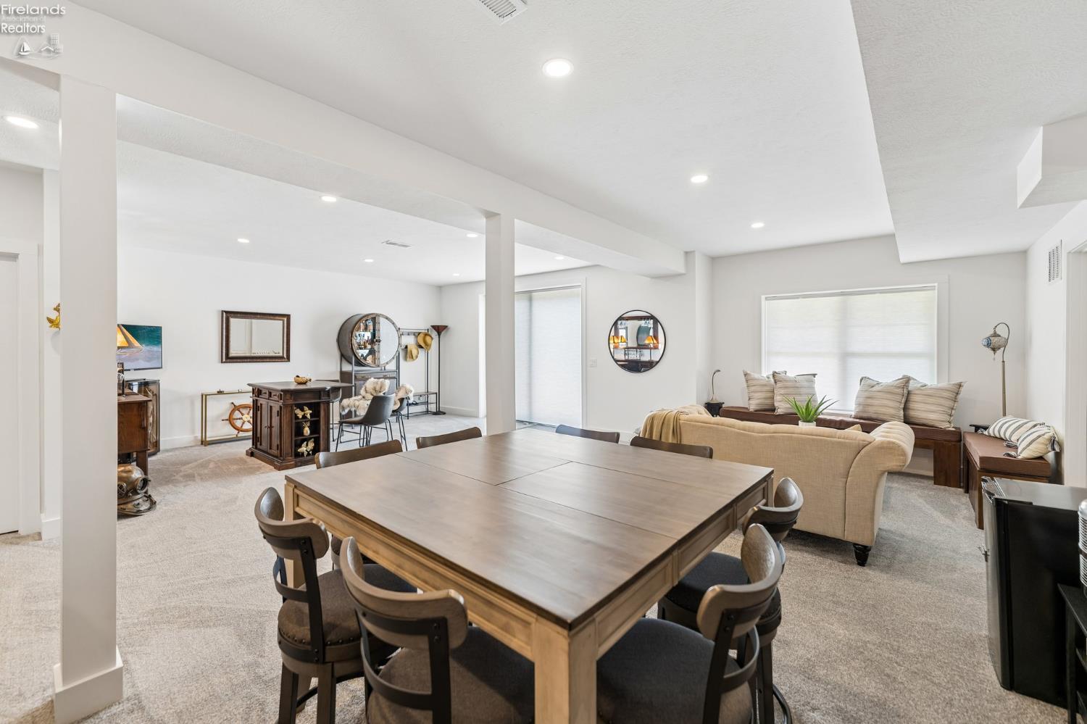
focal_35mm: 14
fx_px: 423
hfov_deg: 104.3
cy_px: 362
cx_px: 544
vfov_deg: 81.2
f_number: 3.2
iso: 200
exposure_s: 1/25
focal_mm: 14
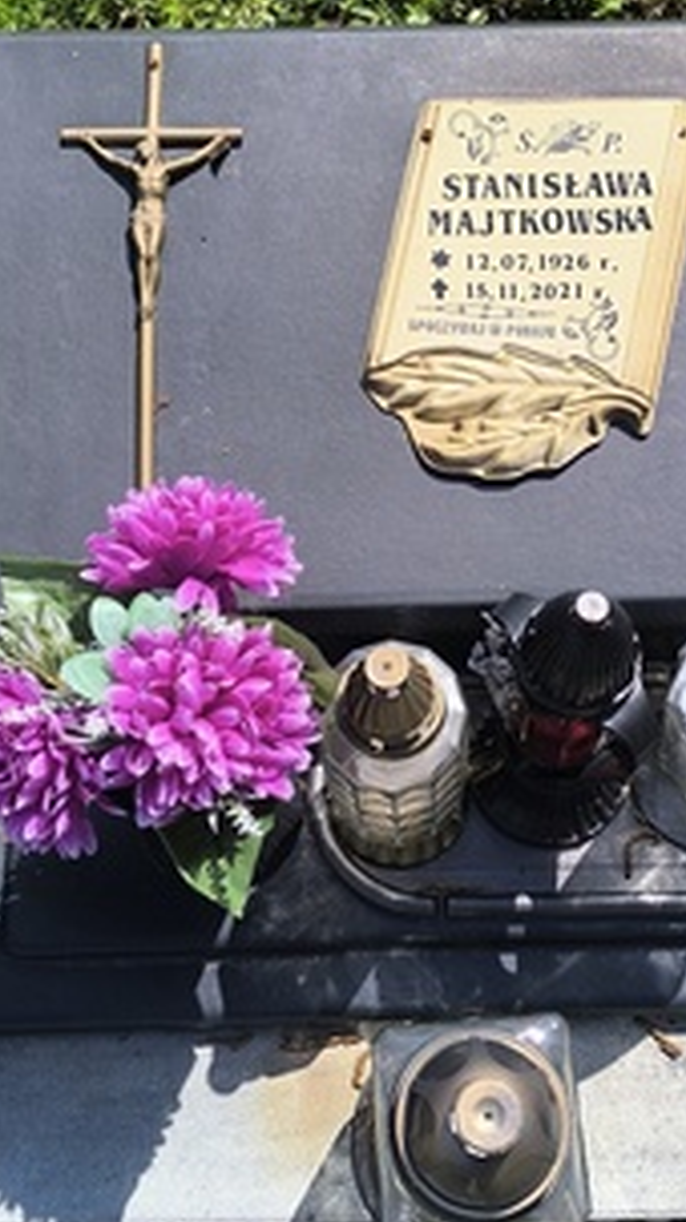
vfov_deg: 46.2
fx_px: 1426
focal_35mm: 44
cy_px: 504
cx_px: 416
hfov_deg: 27.0
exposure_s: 1/1153
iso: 50
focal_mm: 6.14
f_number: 1.65
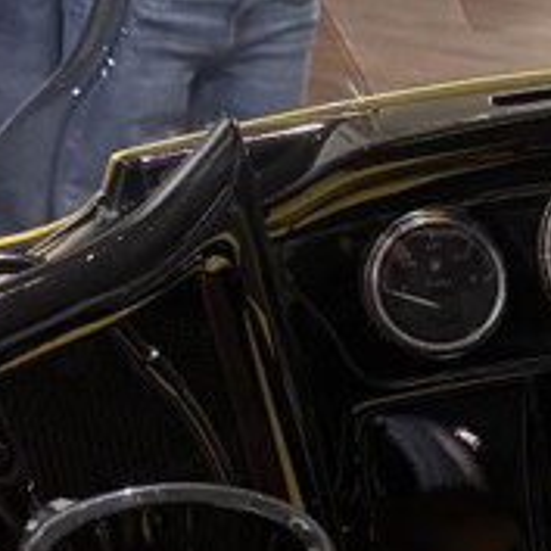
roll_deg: -7.9
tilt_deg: -21.7
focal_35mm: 128
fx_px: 2305
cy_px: 509
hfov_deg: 13.1
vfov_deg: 13.5
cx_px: 763
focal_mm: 6.76
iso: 400
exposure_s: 1/60
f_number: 1.78
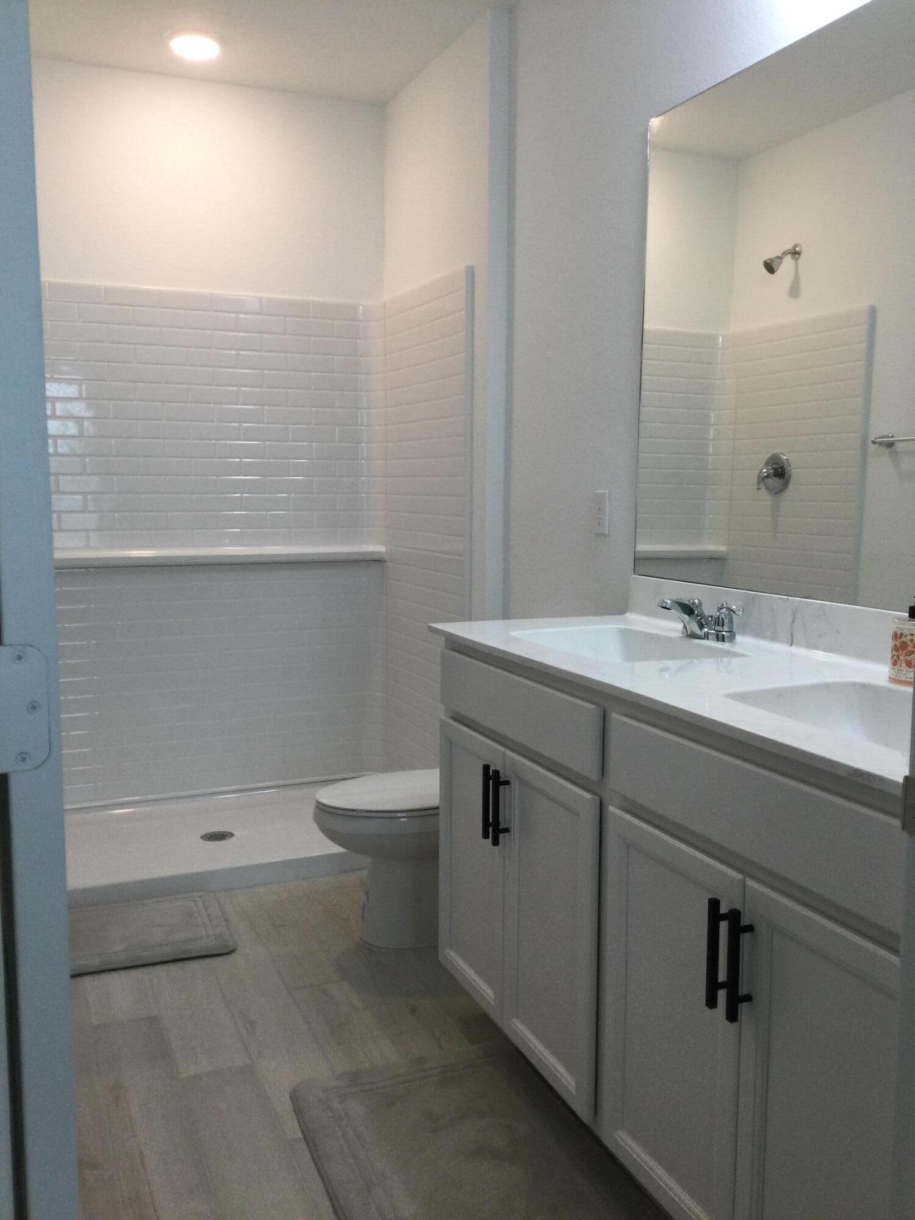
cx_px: 458
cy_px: 610
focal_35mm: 31
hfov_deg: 45.4
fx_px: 1093
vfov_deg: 58.4
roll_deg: +0.6
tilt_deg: -5.2
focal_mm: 3.3
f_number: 2.4
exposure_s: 1/30
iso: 25
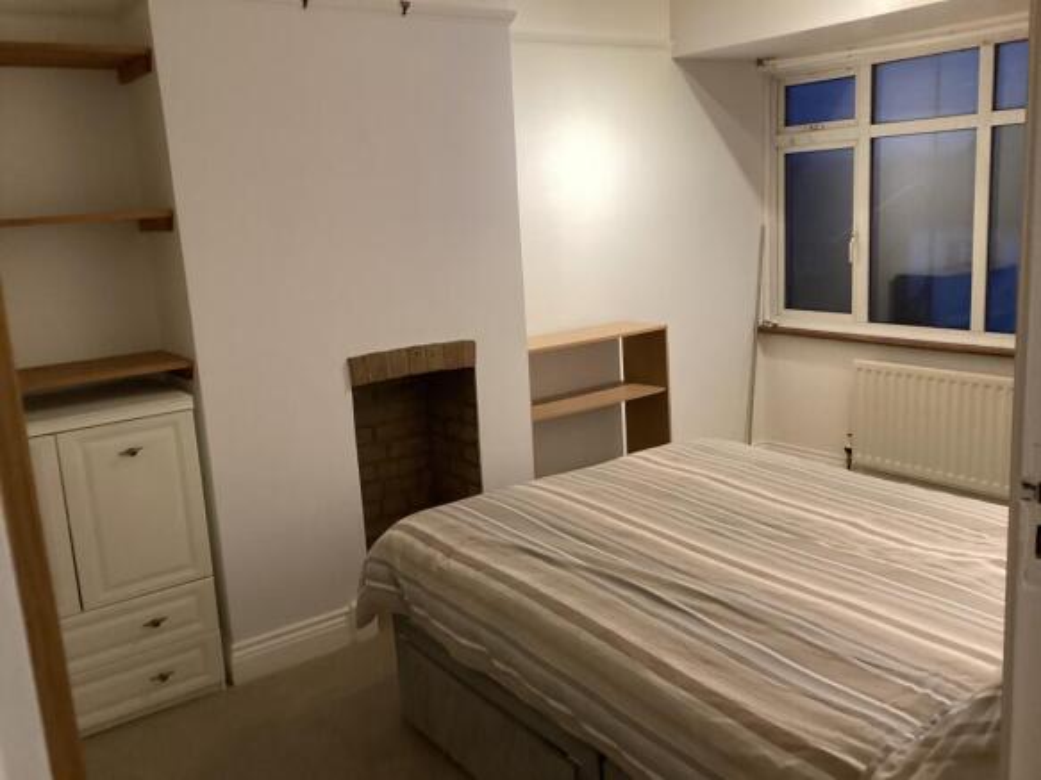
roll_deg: +2.9
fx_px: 932
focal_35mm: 31
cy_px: 390
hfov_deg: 58.4
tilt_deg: -10.9
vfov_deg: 45.4
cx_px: 520
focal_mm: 3.3
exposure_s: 1/50
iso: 250
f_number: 2.4
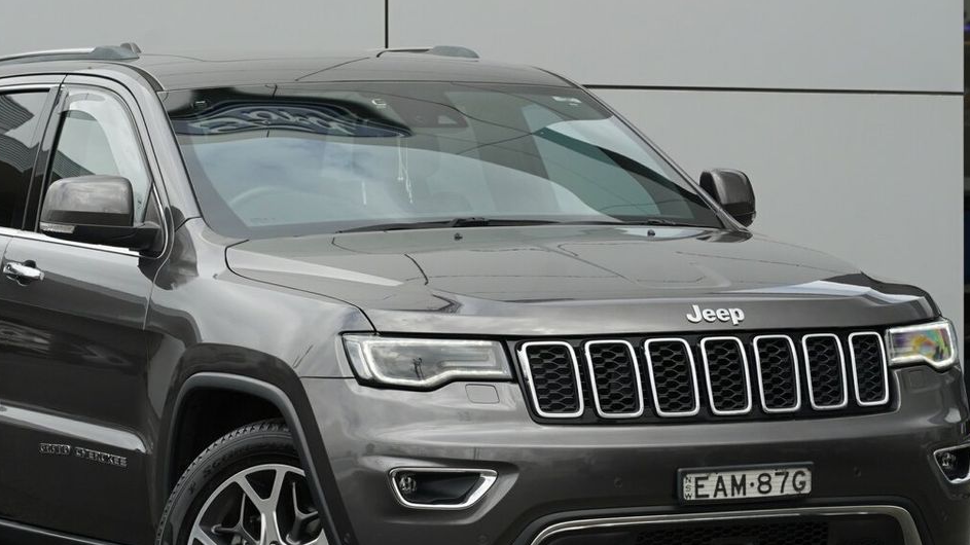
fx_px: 3600
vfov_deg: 8.7
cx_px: 392
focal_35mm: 140
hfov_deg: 15.3
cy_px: 374
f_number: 7.1
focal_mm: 105
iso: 1000
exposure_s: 1/640
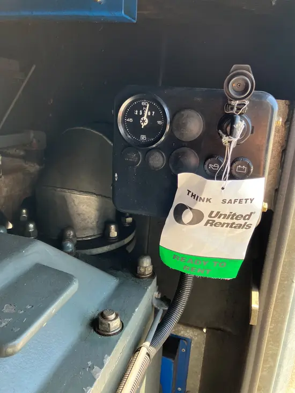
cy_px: 196
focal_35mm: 28
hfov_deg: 49.8
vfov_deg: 63.4
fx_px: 318
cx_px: 148
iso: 50
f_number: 1.8
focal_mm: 3.99
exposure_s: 1/121
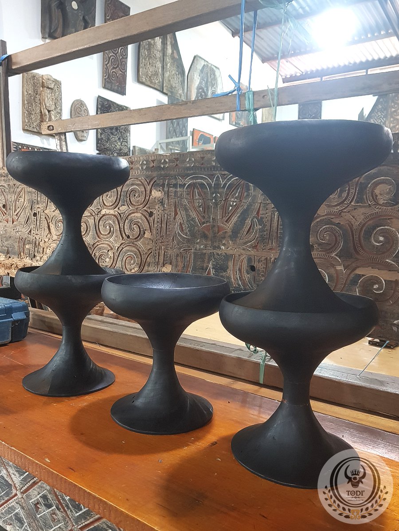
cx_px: 200
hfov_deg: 53.1
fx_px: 400
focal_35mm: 26
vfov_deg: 67.3
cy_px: 266
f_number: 1.7
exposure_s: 1/15
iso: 200
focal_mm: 4.3
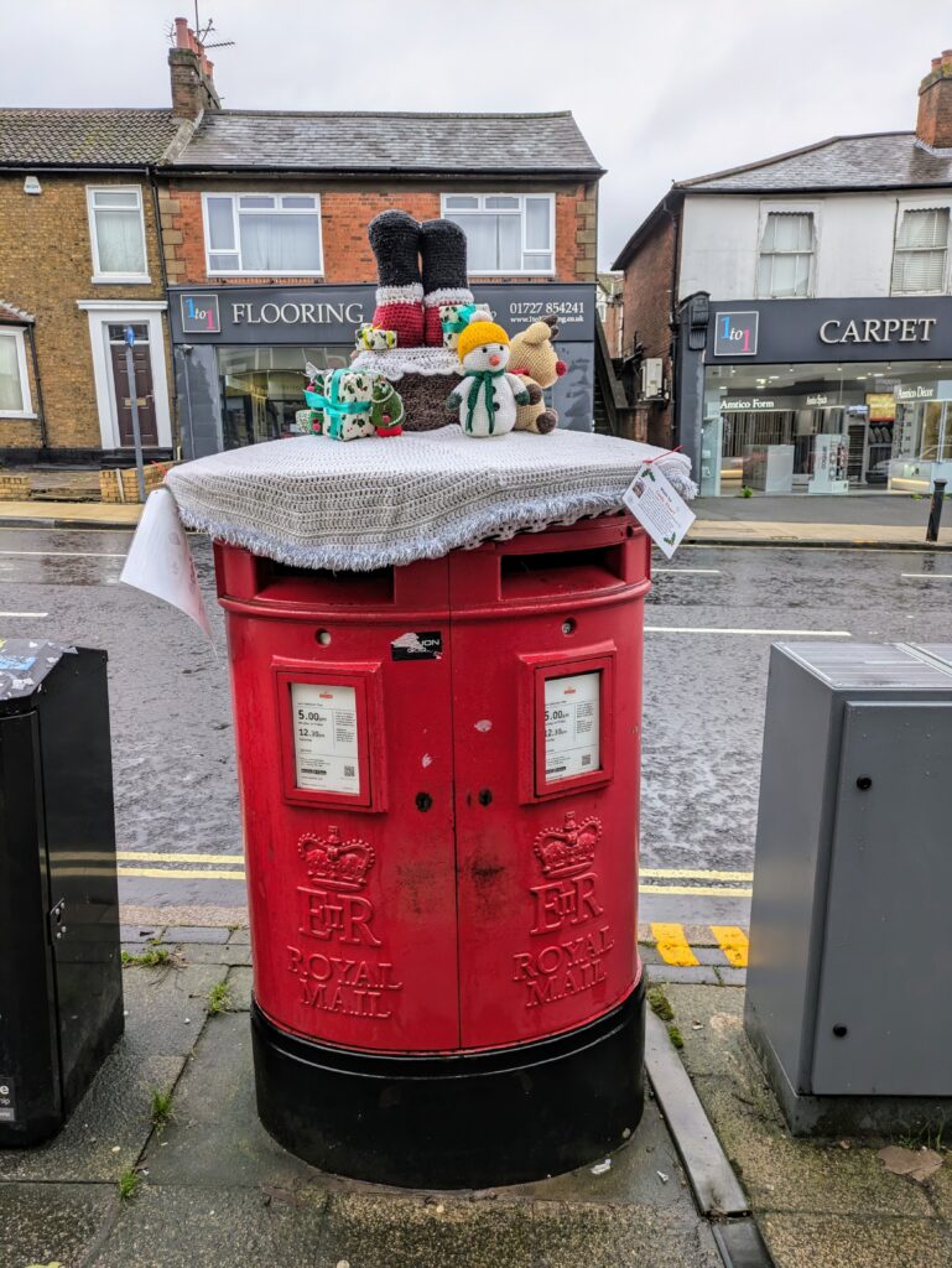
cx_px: 476
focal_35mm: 25
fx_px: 916
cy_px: 634
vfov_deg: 69.4
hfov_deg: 54.9
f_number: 1.89
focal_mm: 5.43
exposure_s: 1/225
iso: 46
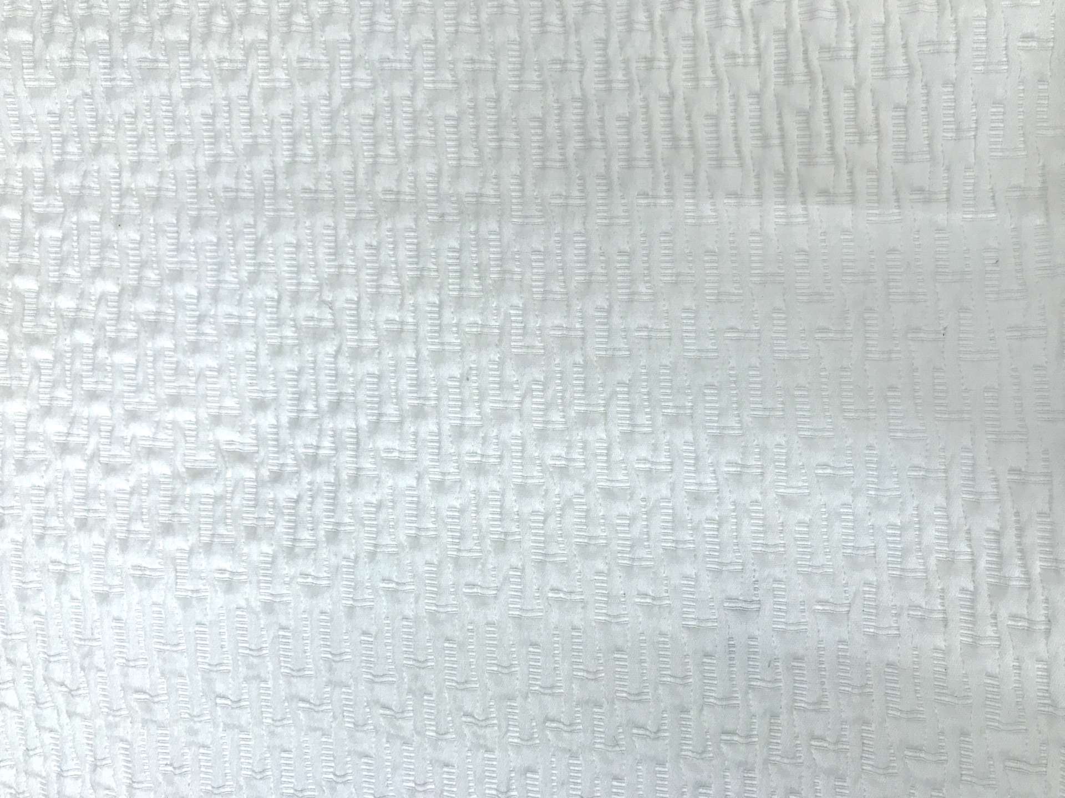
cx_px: 532
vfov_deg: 49.7
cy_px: 399
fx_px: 861
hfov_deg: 63.4
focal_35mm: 28
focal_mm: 3.99
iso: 25
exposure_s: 1/40
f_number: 1.8
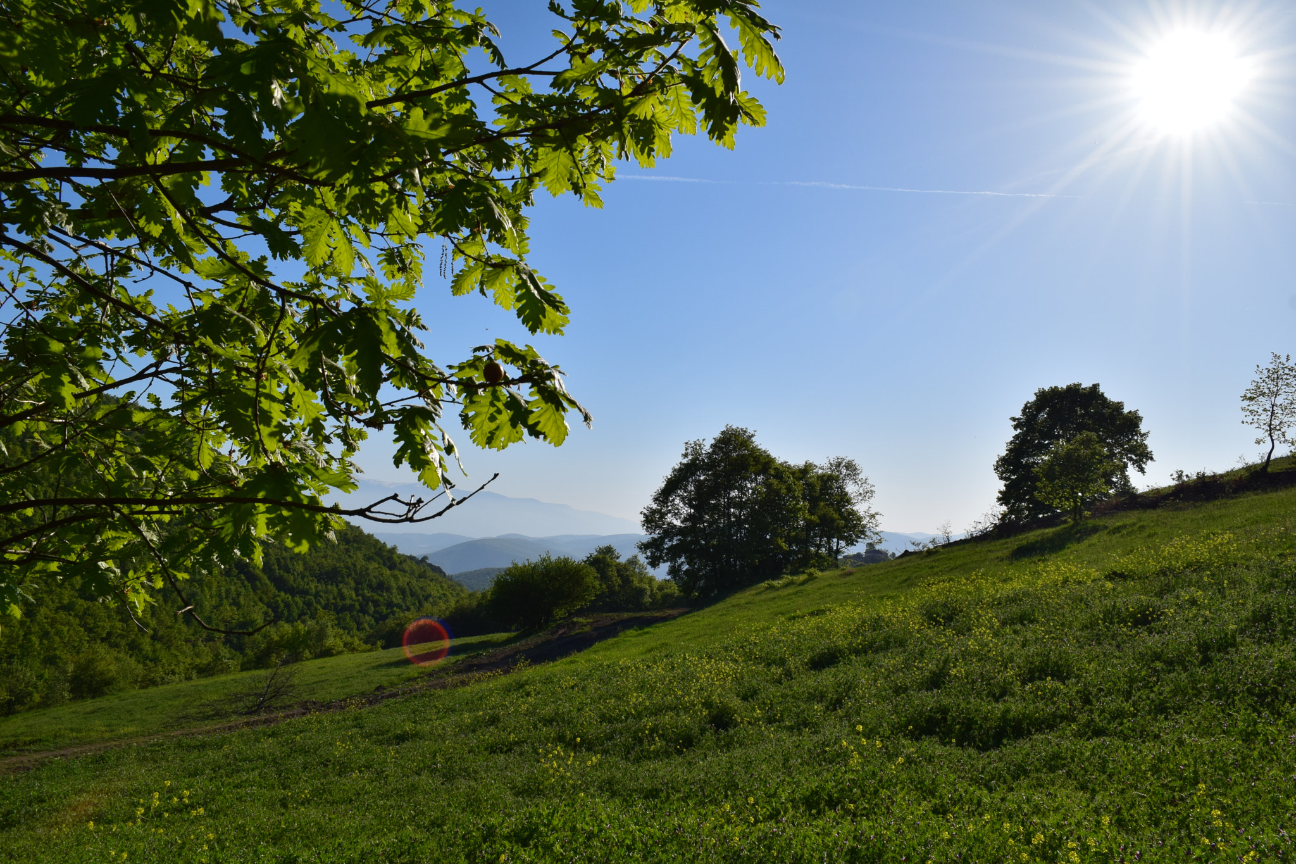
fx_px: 972
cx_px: 648
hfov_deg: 67.4
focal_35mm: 27
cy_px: 432
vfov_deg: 47.9
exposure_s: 1/800
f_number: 13
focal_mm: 18
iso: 200
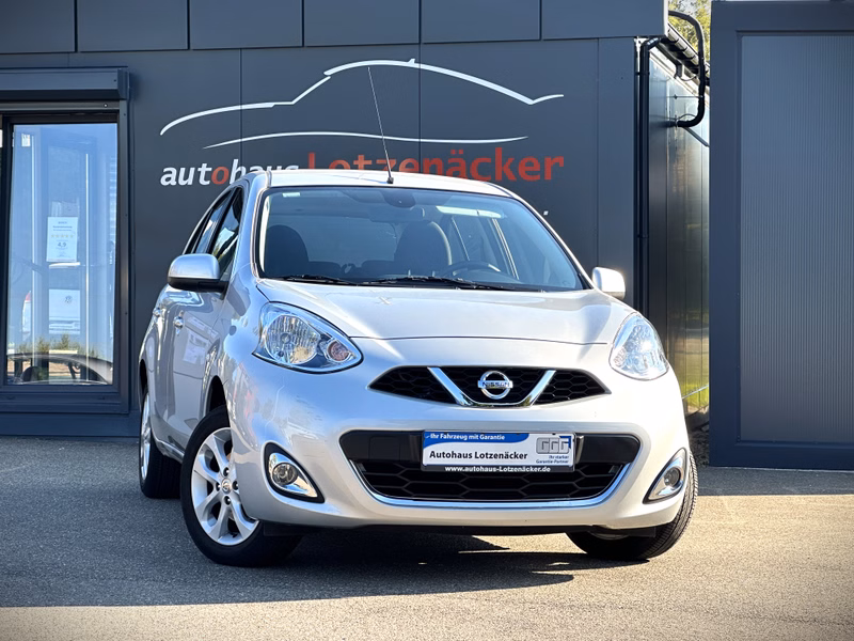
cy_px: 320
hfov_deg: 24.4
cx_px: 427
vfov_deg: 18.4
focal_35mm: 80
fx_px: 1974
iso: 32
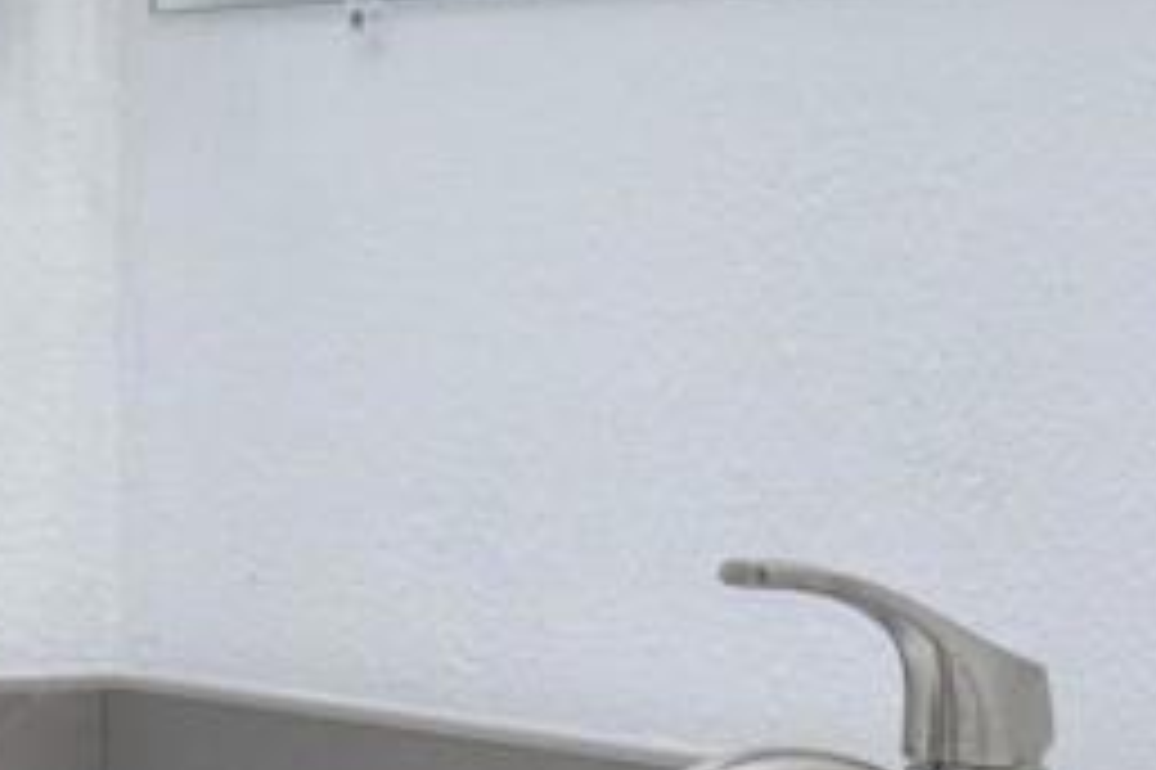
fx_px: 3722
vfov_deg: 11.0
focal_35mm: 116
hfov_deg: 17.6
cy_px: 1414
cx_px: 652
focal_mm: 14
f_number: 7.1
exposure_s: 1/160
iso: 800
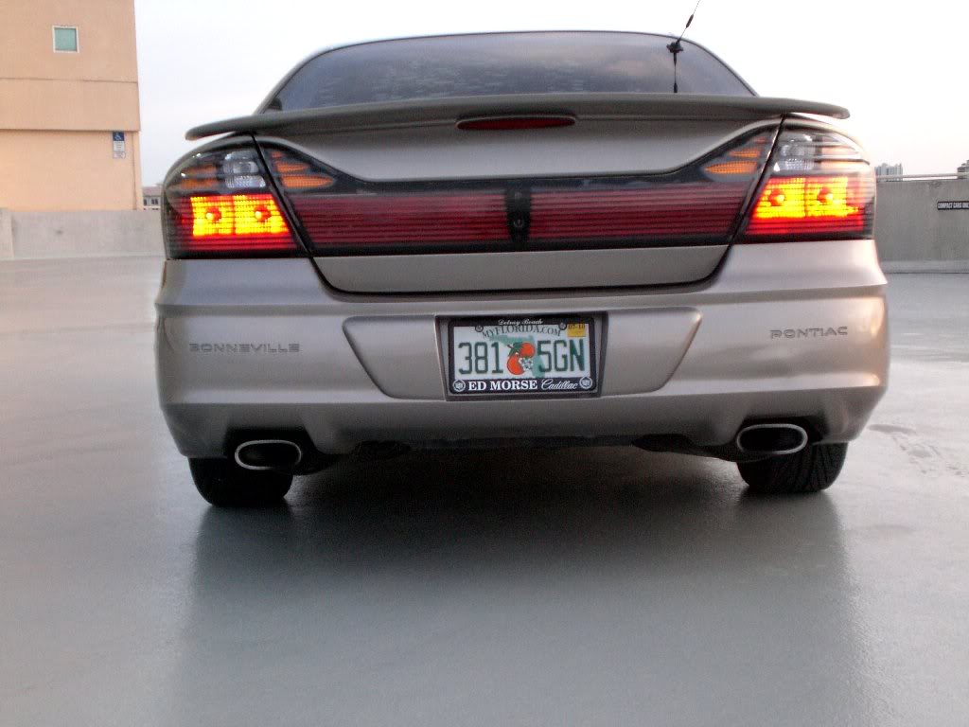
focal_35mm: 51
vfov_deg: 28.6
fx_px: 1428
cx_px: 484
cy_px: 364
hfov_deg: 37.5
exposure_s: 1/125
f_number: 3.6
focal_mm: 8.44
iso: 400
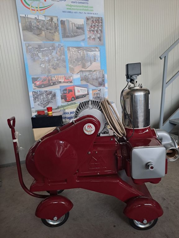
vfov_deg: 69.4
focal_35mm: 25
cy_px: 119
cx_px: 90
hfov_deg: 54.9
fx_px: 172
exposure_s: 1/50
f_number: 1.8
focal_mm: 4.65
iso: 125
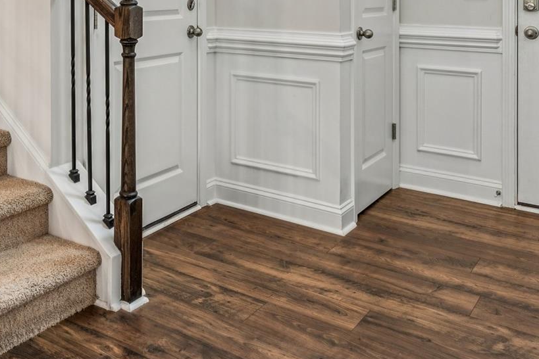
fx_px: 629
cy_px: 1
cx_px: 139
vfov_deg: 29.8
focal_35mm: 42
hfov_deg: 44.9
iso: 100
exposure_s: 1/2.5
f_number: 9
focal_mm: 16.8
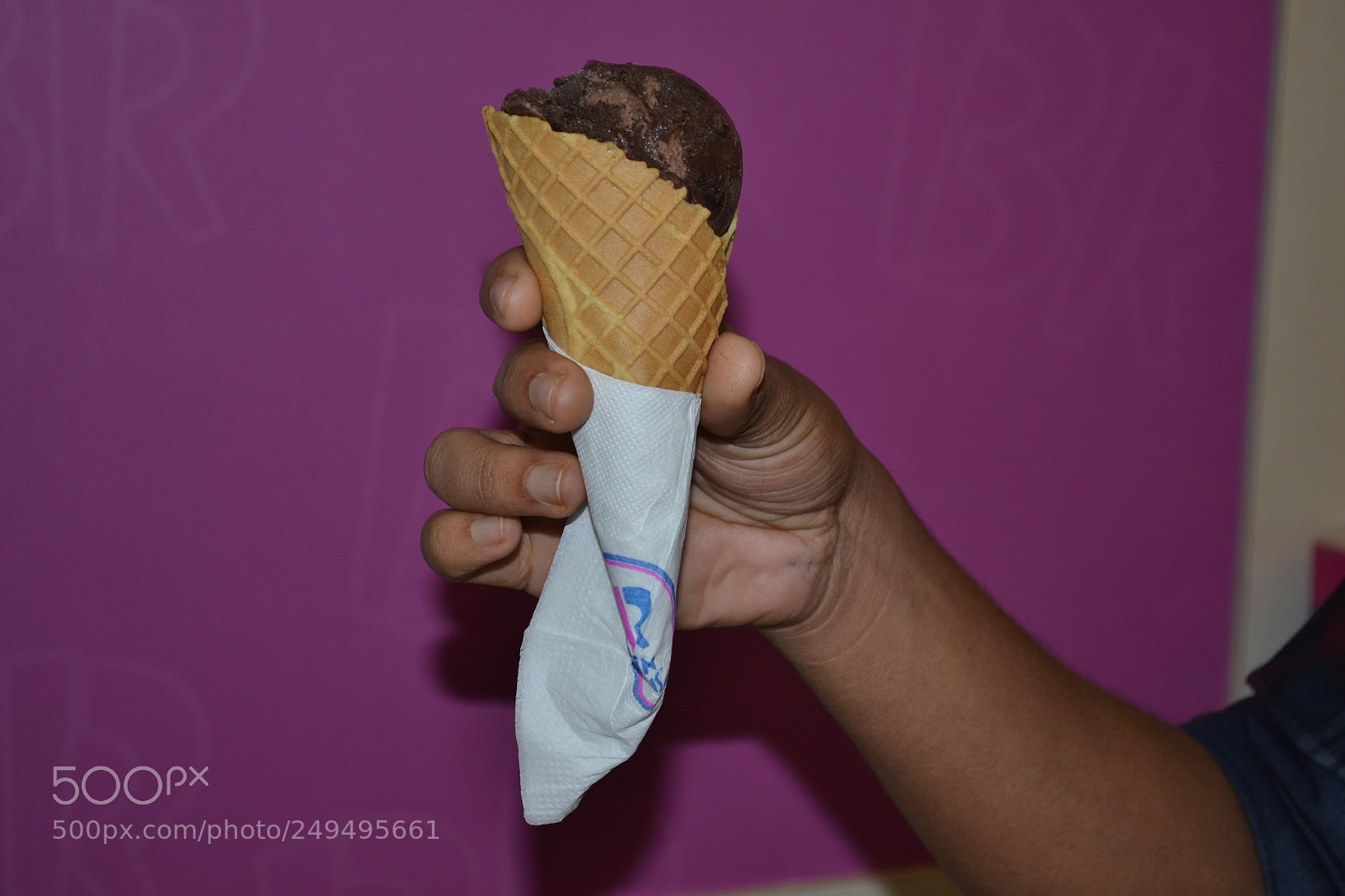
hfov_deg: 24.6
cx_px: 672
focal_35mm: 82
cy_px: 448
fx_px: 3081
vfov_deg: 16.5
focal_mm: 55
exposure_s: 1/80
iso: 100
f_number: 5.6
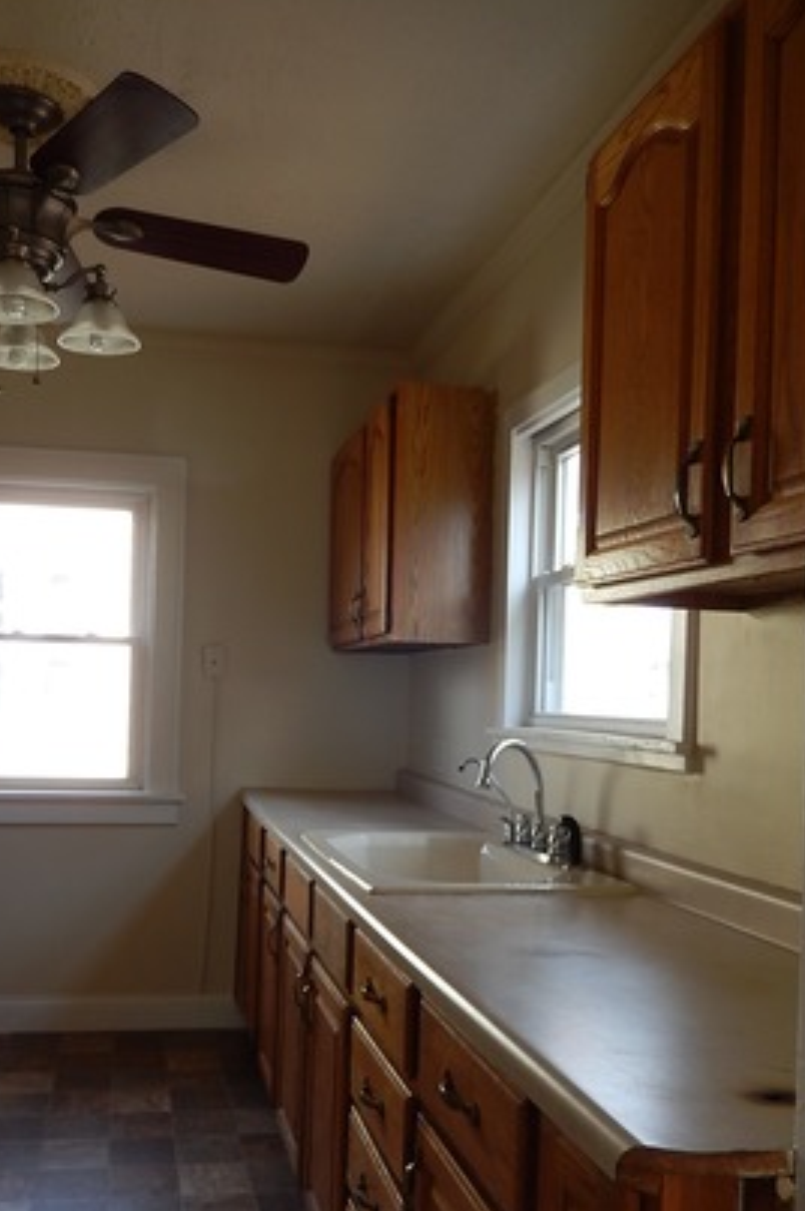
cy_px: 694
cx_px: 300
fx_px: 1042
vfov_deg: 60.1
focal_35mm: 31
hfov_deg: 41.9
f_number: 3.4
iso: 125
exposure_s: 1/50
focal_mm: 4.5
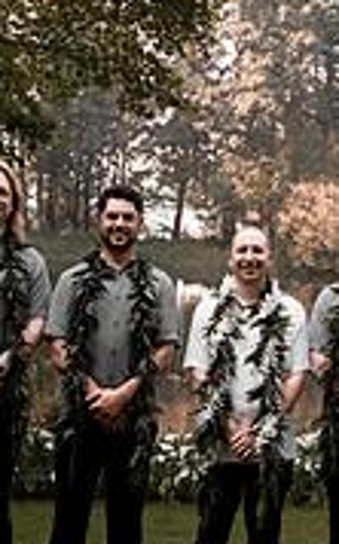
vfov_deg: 25.8
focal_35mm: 80
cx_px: 250
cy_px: 202
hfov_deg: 16.2
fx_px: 1184
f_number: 2.8
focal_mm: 31
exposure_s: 1/640
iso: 250
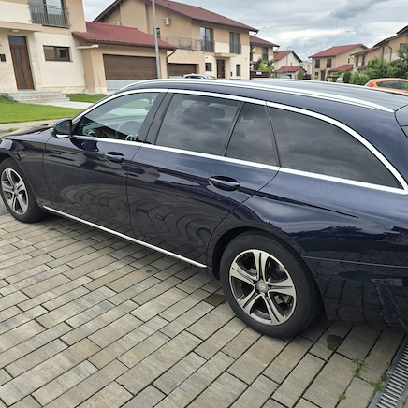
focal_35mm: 28
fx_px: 373
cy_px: 198
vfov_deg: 57.3
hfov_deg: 56.6
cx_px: 255
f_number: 1.7
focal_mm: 6.3
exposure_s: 1/306
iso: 12
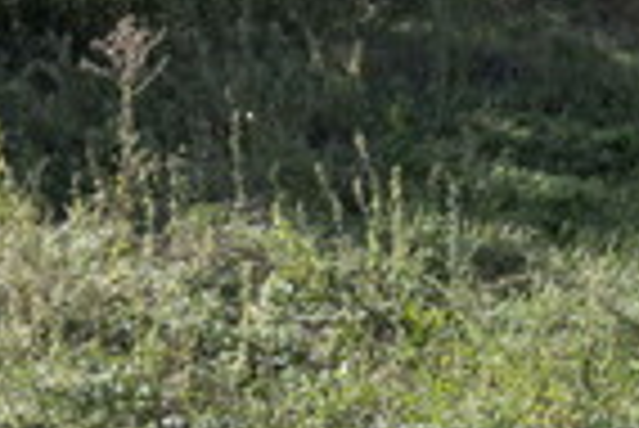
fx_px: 1368
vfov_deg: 17.6
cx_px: 567
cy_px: 92
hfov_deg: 25.5
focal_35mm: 77
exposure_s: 1/400
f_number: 8
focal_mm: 11
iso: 400
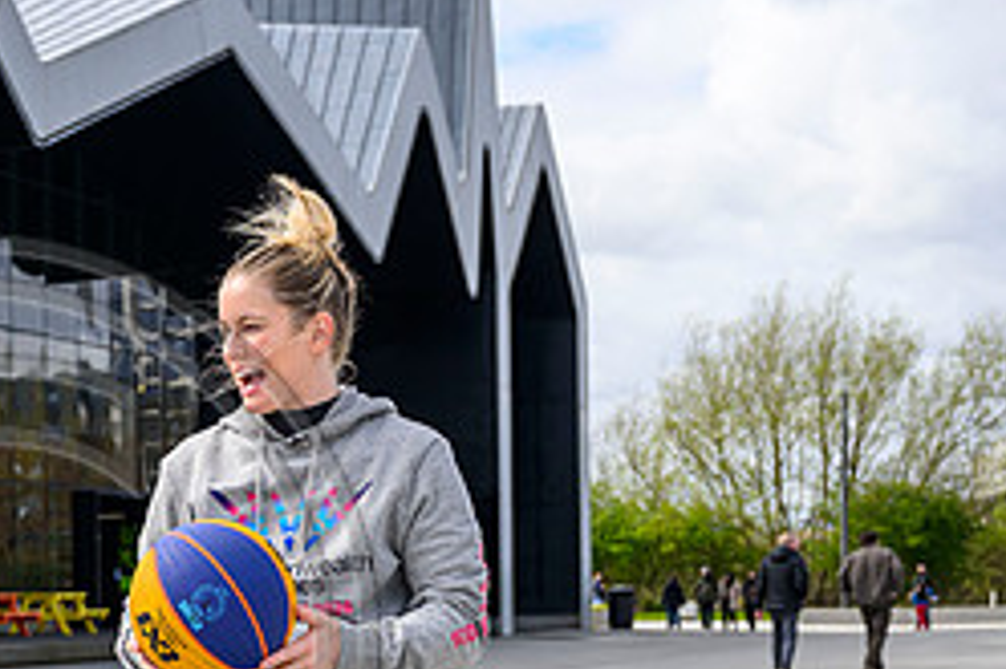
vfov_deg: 14.1
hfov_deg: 20.5
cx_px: -41
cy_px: 643
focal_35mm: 96
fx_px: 2681
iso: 500
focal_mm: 41
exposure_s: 1/2000
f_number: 5
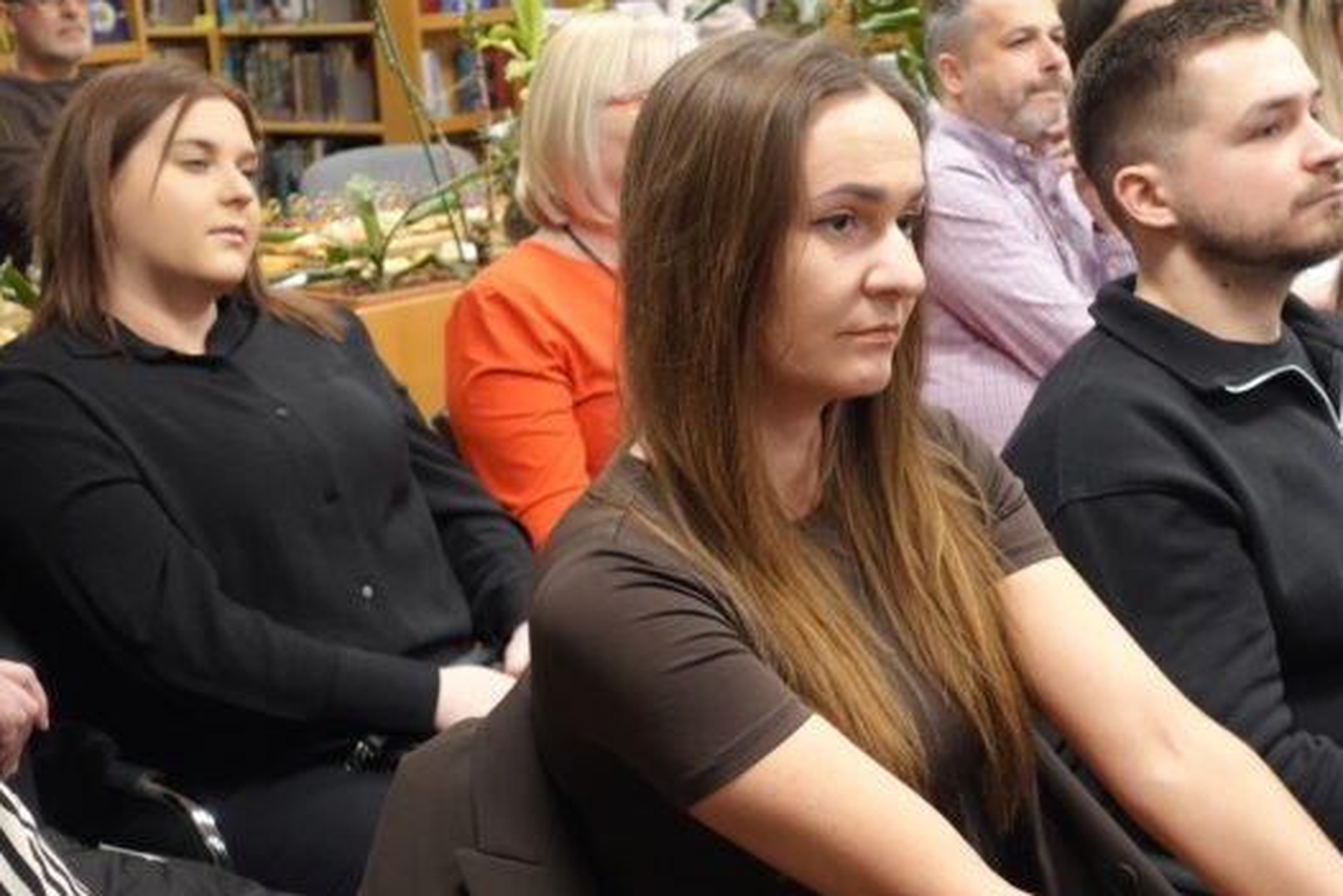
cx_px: 725
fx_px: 2425
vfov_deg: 20.9
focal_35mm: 65
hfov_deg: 30.9
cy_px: 447
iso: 1000
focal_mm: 21.46
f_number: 2.8
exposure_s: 1/60
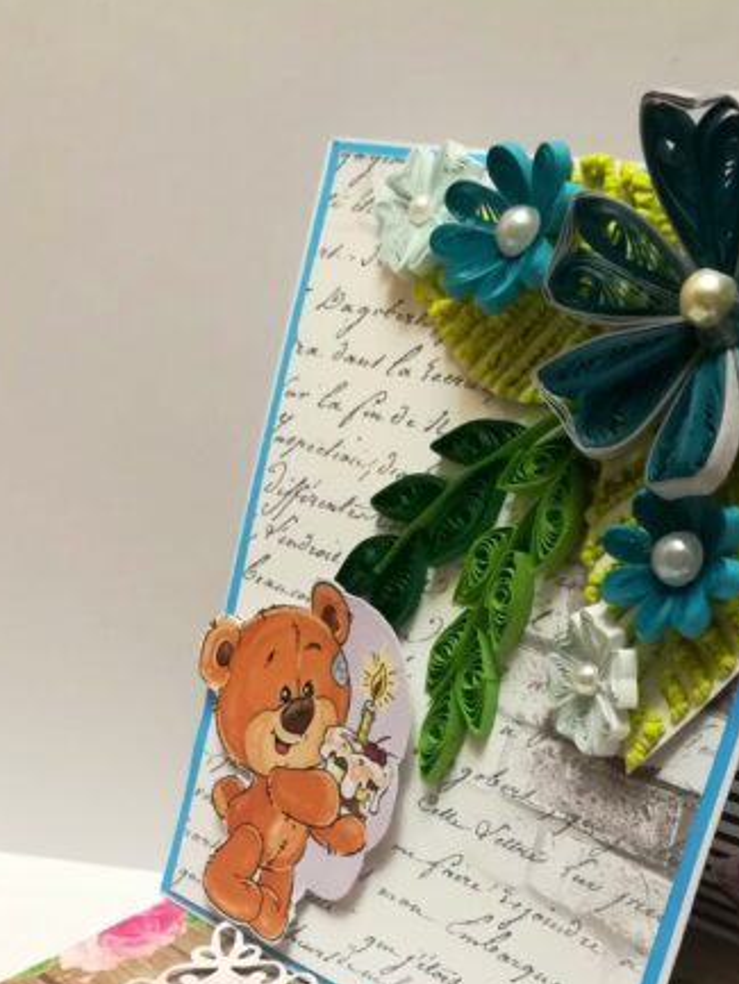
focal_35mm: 48
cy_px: 898
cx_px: 437
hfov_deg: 30.2
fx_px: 1366
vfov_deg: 37.0
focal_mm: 3.83
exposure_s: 1/25
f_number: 2.2
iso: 320
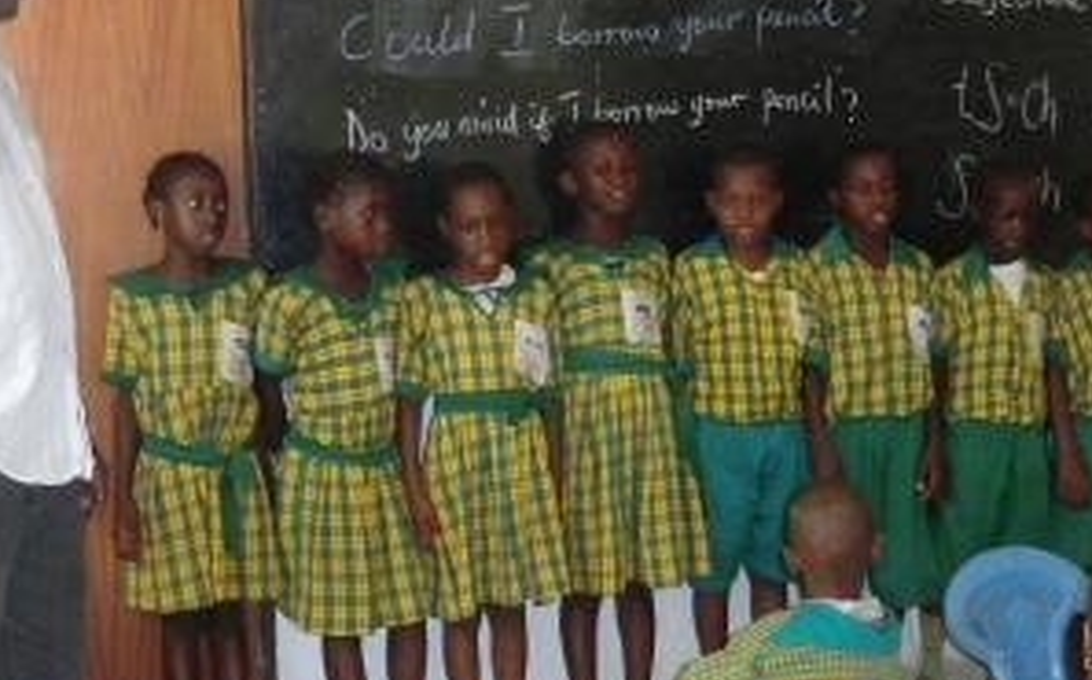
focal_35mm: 64
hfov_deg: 32.0
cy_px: 353
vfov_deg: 20.3
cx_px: 577
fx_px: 1903
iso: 400
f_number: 3.8
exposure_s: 1/40
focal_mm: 7.1
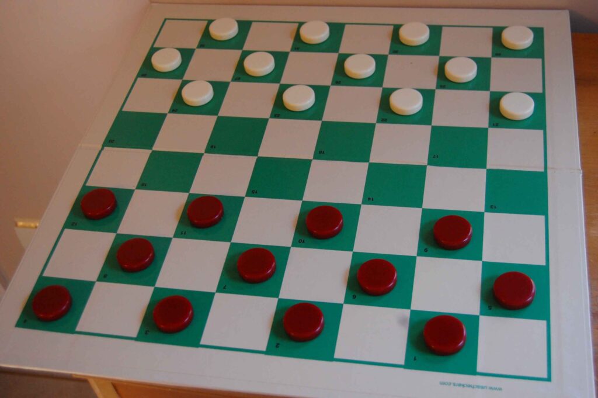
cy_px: 199
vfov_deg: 28.0
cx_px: 299
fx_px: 797
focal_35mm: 48
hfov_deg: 41.1
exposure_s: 1/60
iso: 1000
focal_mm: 32
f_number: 4.5
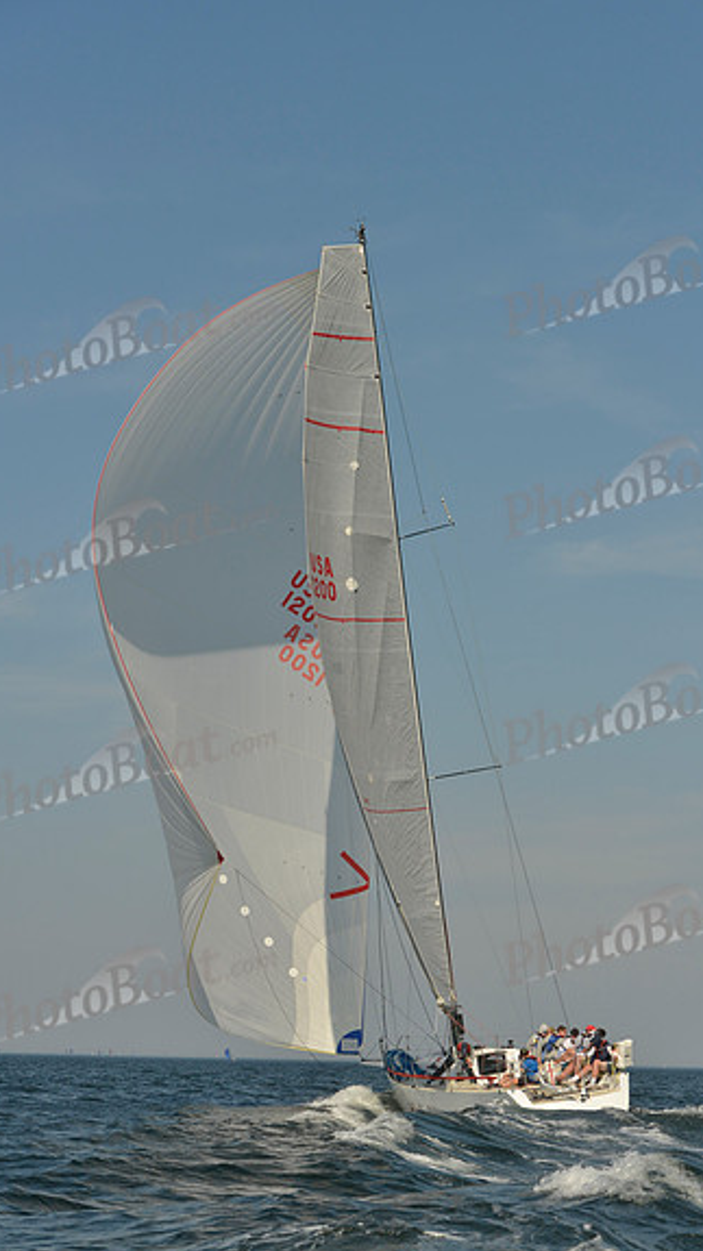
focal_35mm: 74
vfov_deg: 28.6
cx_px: 391
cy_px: 627
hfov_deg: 16.3
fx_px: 2455
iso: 200
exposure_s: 1/1600
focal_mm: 70
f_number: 7.1
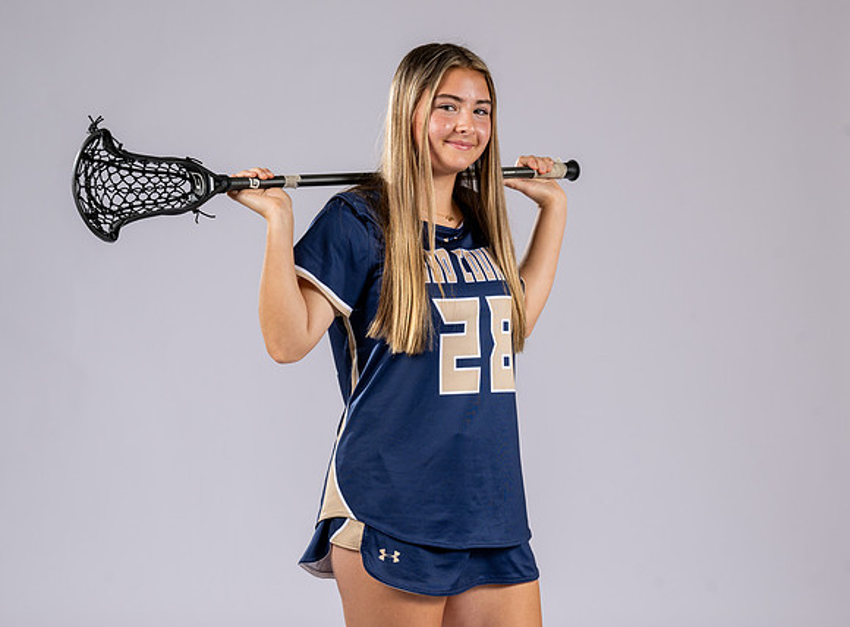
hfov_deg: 14.3
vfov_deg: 10.6
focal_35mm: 139
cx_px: 459
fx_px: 3389
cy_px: 308
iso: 250
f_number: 6.3
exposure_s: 1/200
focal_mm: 120
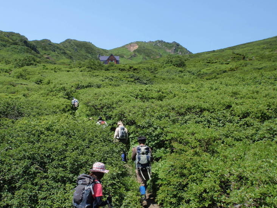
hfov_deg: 46.7
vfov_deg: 35.9
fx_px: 320
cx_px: 124
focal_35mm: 40
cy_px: 112
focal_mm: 6.53
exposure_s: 1/200
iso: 64
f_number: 6.3
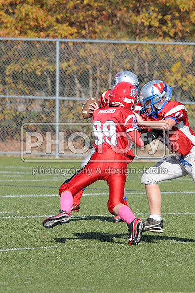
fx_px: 3667
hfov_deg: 3.0
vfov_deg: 4.6
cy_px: 146
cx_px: 98
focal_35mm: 450
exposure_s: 1/500
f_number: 8
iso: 200
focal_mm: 300
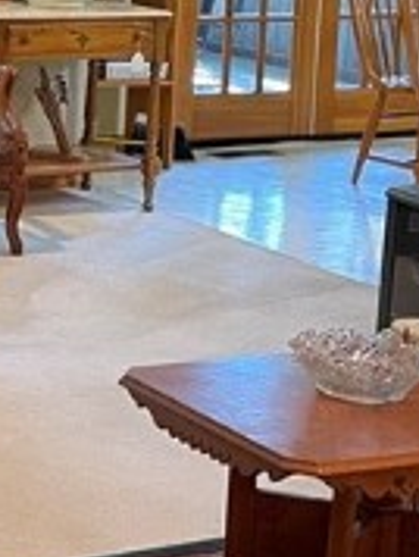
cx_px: -235
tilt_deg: -5.1
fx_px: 1803
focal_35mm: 112
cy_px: -13
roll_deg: -1.1
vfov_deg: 17.1
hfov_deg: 12.5
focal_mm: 5.1
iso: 400
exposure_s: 1/40
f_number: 1.6
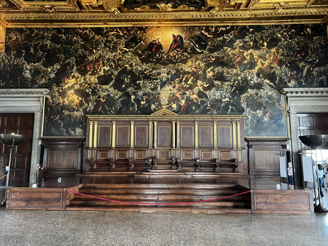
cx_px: 164
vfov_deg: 53.1
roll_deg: +0.1
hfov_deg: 67.3
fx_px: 246
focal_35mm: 26
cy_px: 123
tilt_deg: +7.9
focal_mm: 5.7
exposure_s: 1/50
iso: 400
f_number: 1.5
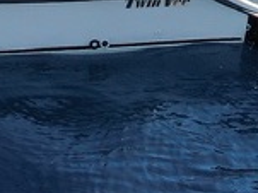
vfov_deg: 5.3
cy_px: -272
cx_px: 67
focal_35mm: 272
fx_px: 2026
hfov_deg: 7.3
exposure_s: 1/320
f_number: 3.5
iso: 100
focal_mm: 6.92
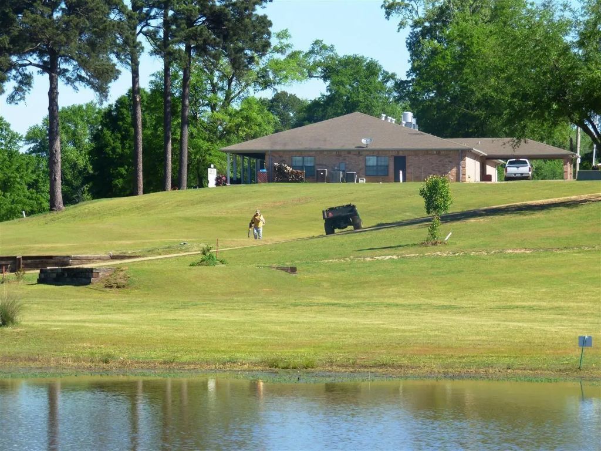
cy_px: 226
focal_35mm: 217
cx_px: 300
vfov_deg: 6.8
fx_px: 3768
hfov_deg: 9.1
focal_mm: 38.92
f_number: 5.5
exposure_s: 1/400
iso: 100
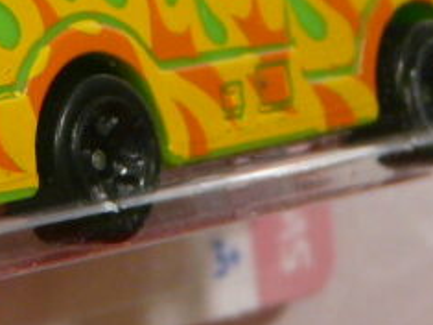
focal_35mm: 248
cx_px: 35
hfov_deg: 8.0
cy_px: -65
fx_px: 3101
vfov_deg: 6.0
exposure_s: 1/50
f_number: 3.2
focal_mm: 10
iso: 160
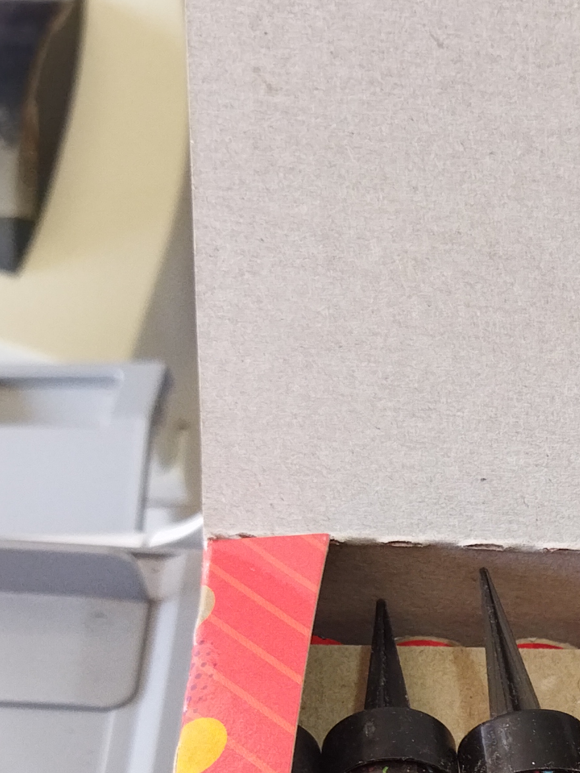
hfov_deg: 15.3
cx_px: 740
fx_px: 2056
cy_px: 841
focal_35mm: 92
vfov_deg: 20.4
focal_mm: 4.71
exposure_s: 1/50
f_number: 1.79
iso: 128
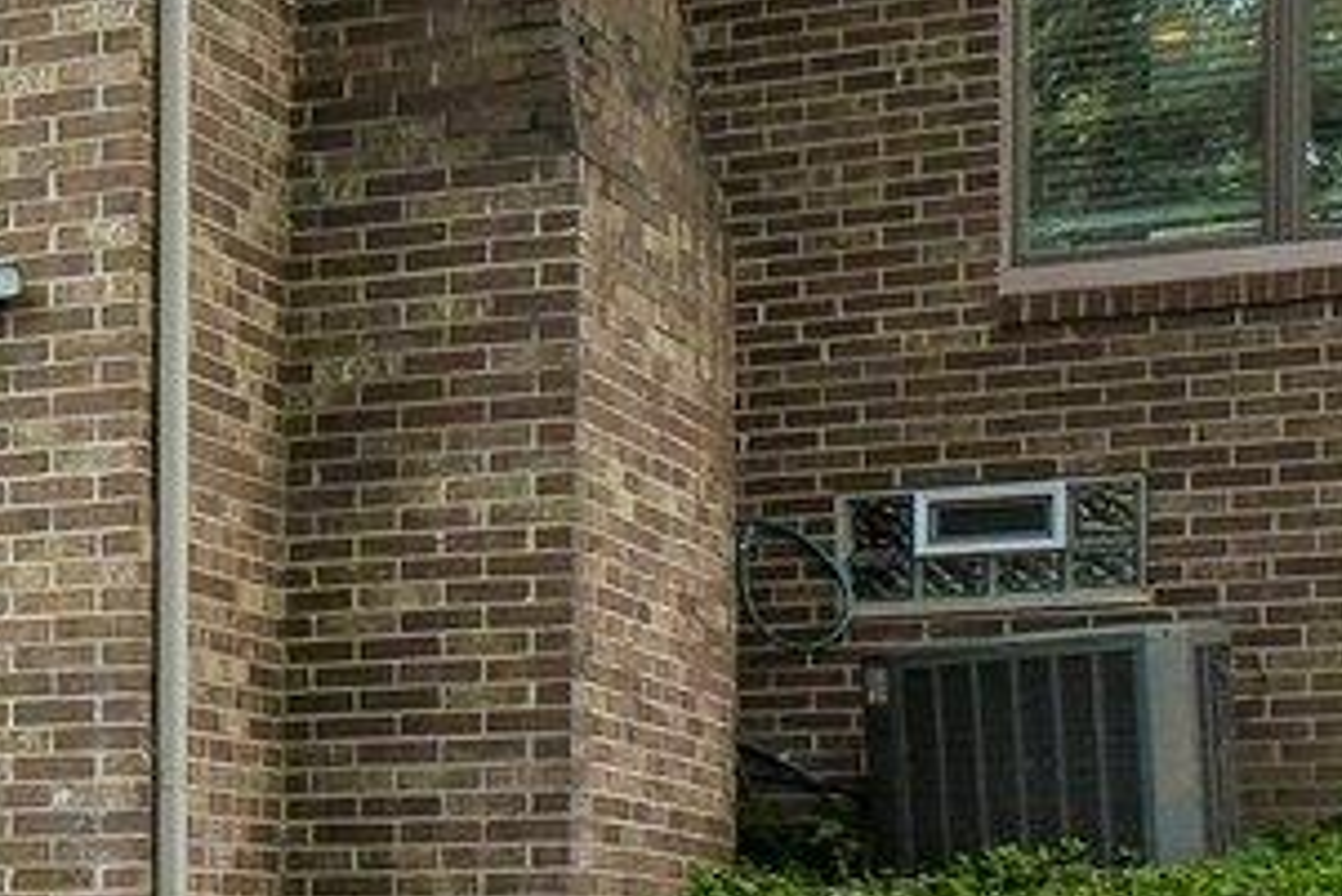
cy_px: 1041
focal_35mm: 102
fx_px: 3804
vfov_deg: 13.1
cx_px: -1574
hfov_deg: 15.0
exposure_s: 1/60
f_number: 8
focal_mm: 10
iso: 100
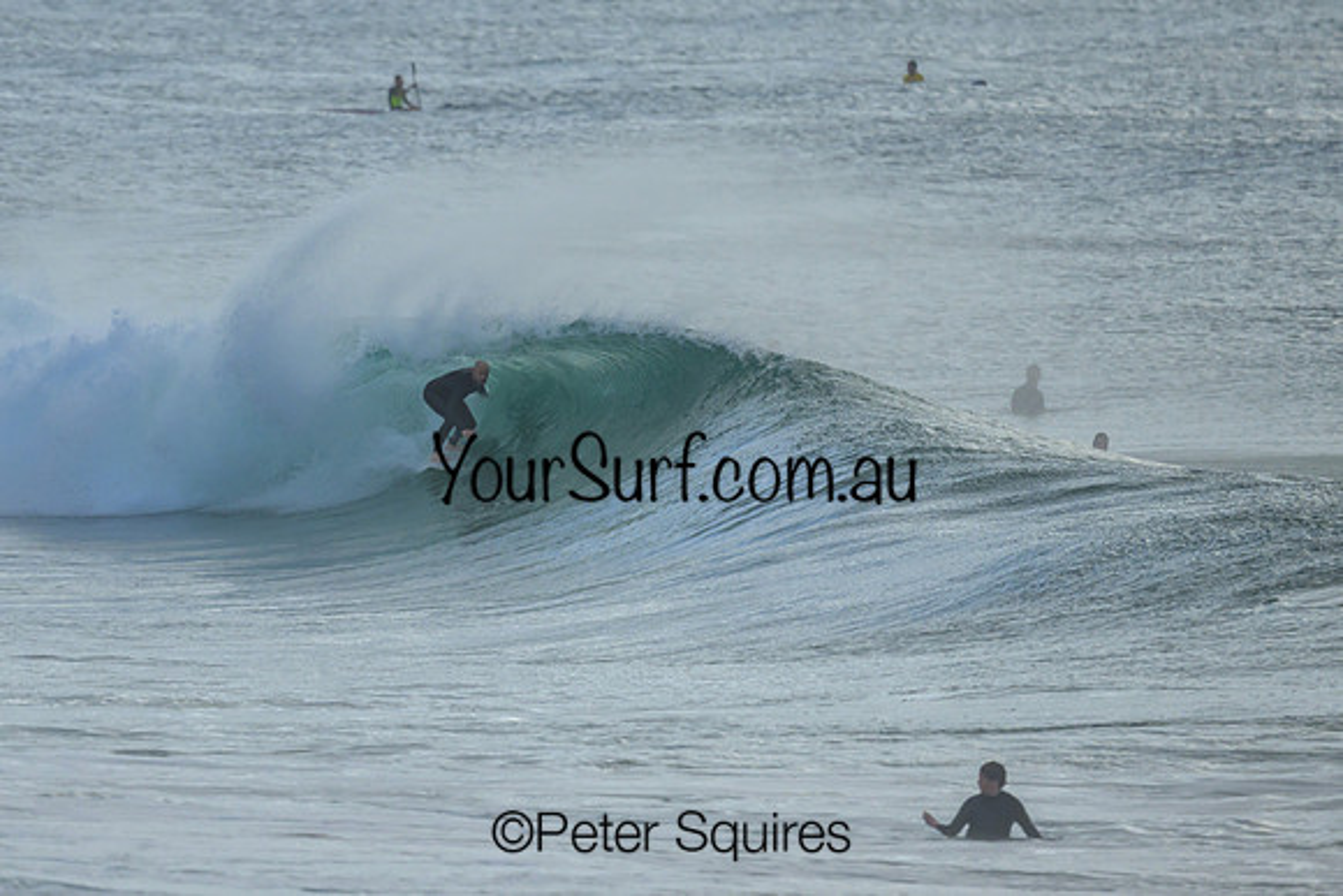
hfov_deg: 1.9
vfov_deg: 1.3
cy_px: 281
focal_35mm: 1099
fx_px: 40993
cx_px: 492
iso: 640
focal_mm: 800
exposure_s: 1/2500
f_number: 6.3
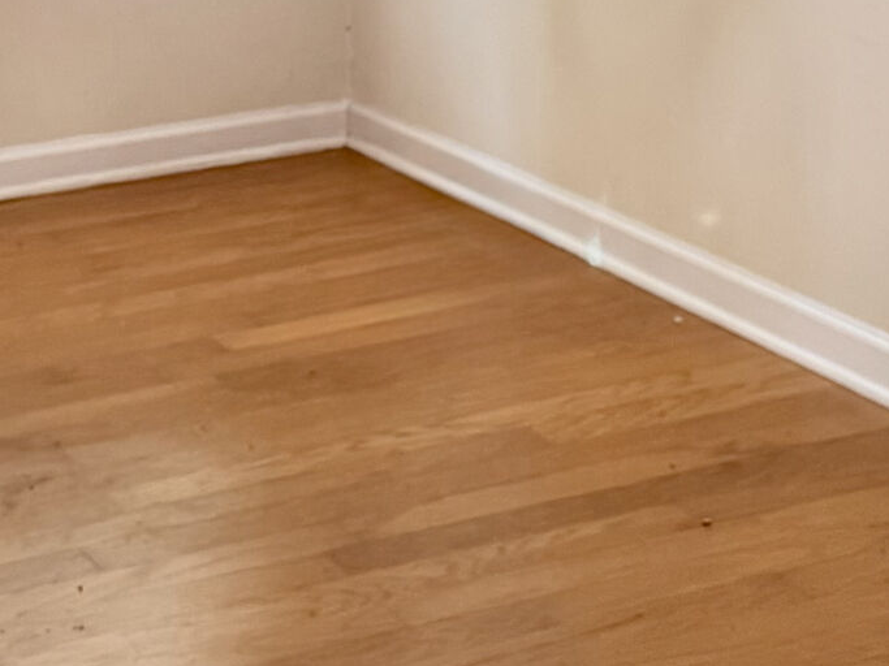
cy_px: -402
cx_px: 271
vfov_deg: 12.8
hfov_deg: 18.1
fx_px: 2773
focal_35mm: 108
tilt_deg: -4.3
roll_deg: +1.5
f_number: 1.78
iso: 400
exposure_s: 1/60
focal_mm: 6.76
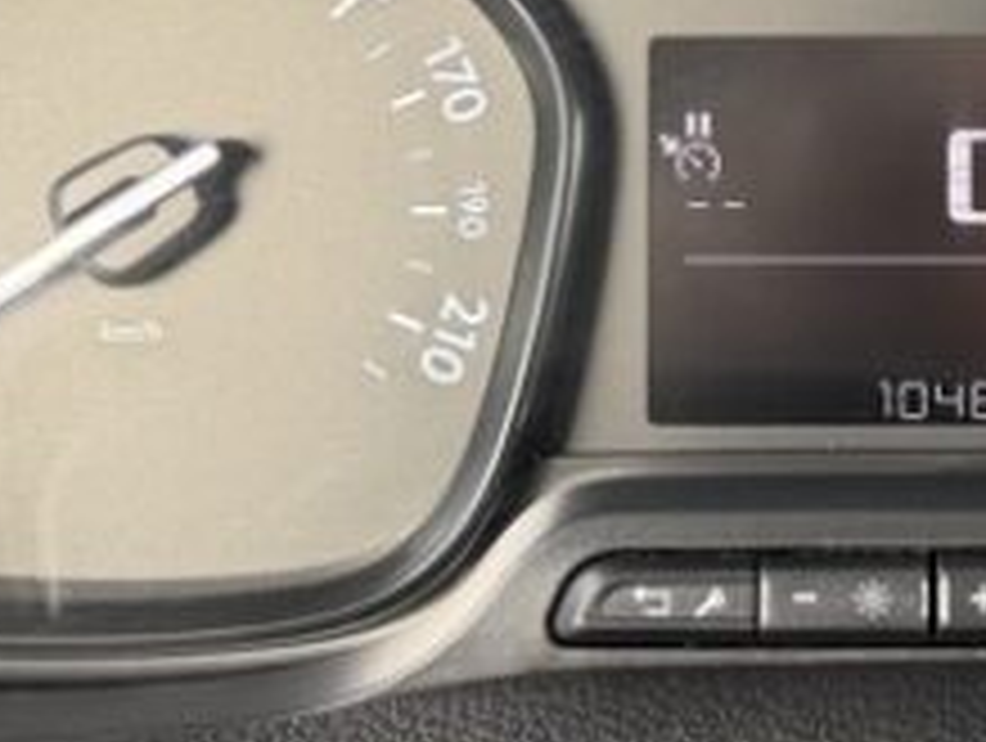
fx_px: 2397
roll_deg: -1.1
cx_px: 936
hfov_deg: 22.5
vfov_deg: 17.4
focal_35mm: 84
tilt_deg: -23.9
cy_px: 99
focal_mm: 6.76
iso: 200
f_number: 1.78
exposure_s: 1/81
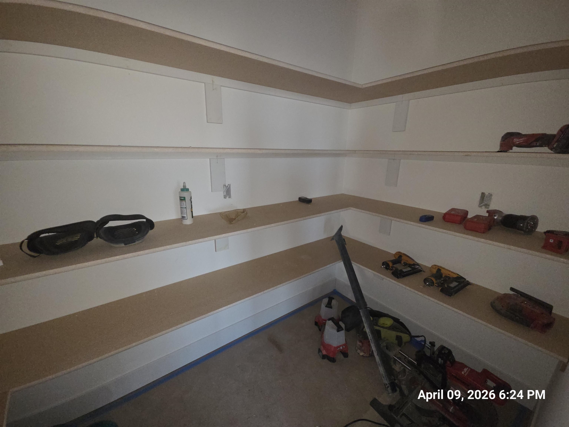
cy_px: 214
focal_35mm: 13
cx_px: 284
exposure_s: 1/60
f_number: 2.2
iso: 250
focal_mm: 2.2
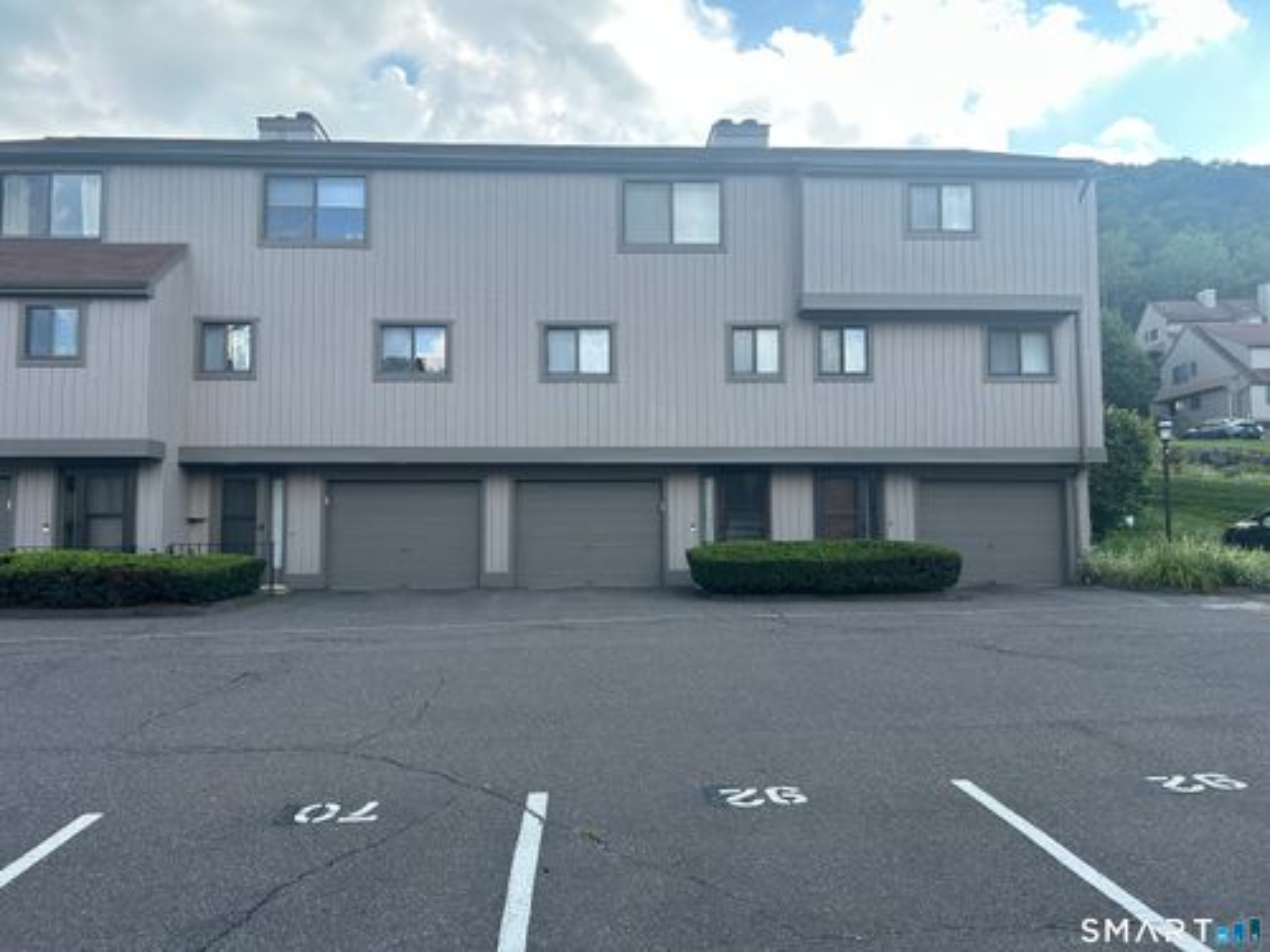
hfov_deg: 67.3
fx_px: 954
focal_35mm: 26
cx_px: 635
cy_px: 476
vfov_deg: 53.1
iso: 50
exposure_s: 1/1135
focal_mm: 5.7
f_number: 1.5
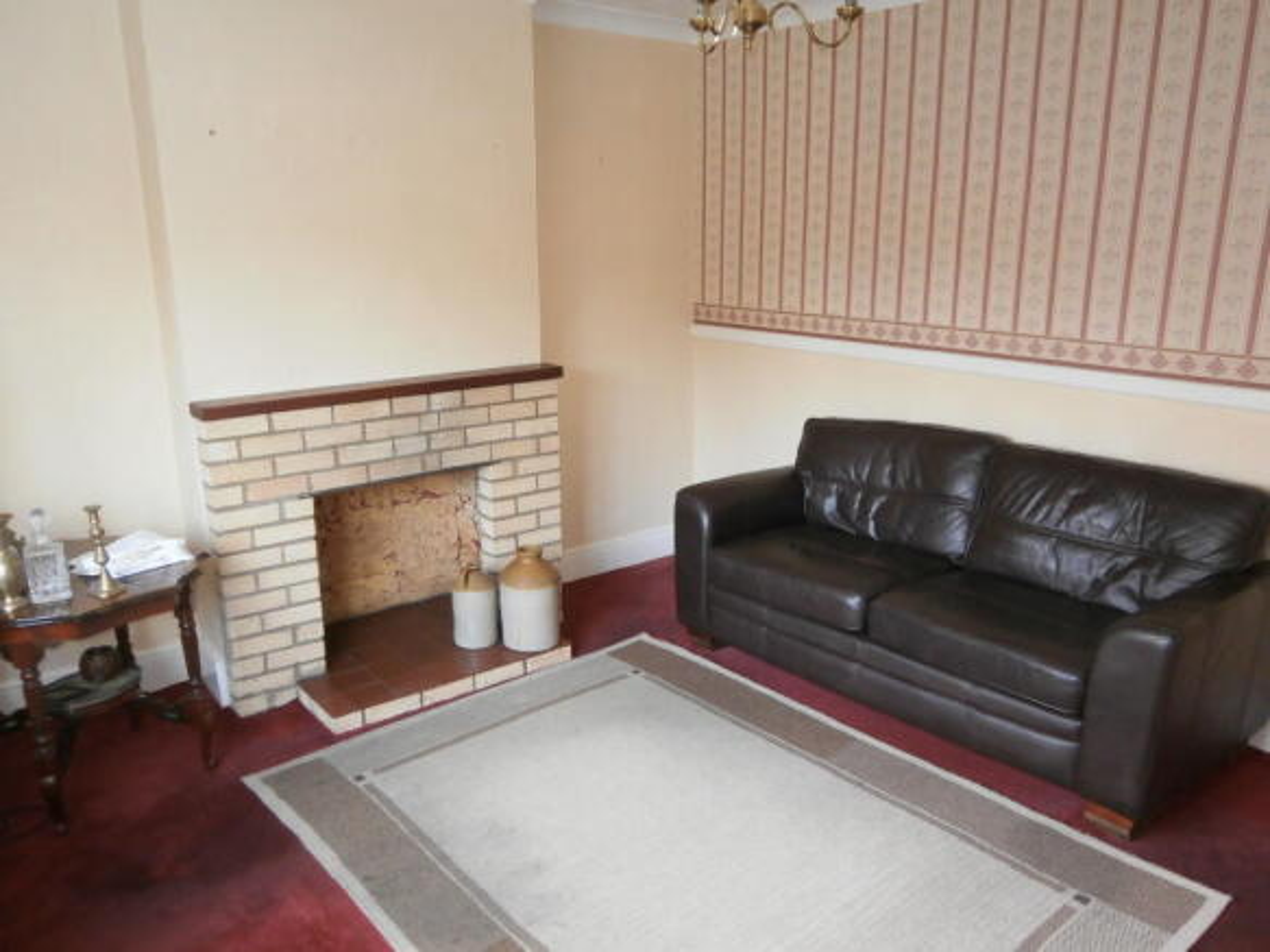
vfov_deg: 53.0
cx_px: 635
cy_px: 476
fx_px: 954
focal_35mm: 26
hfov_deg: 67.3
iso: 200
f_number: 2.8
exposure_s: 1/30
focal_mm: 4.7
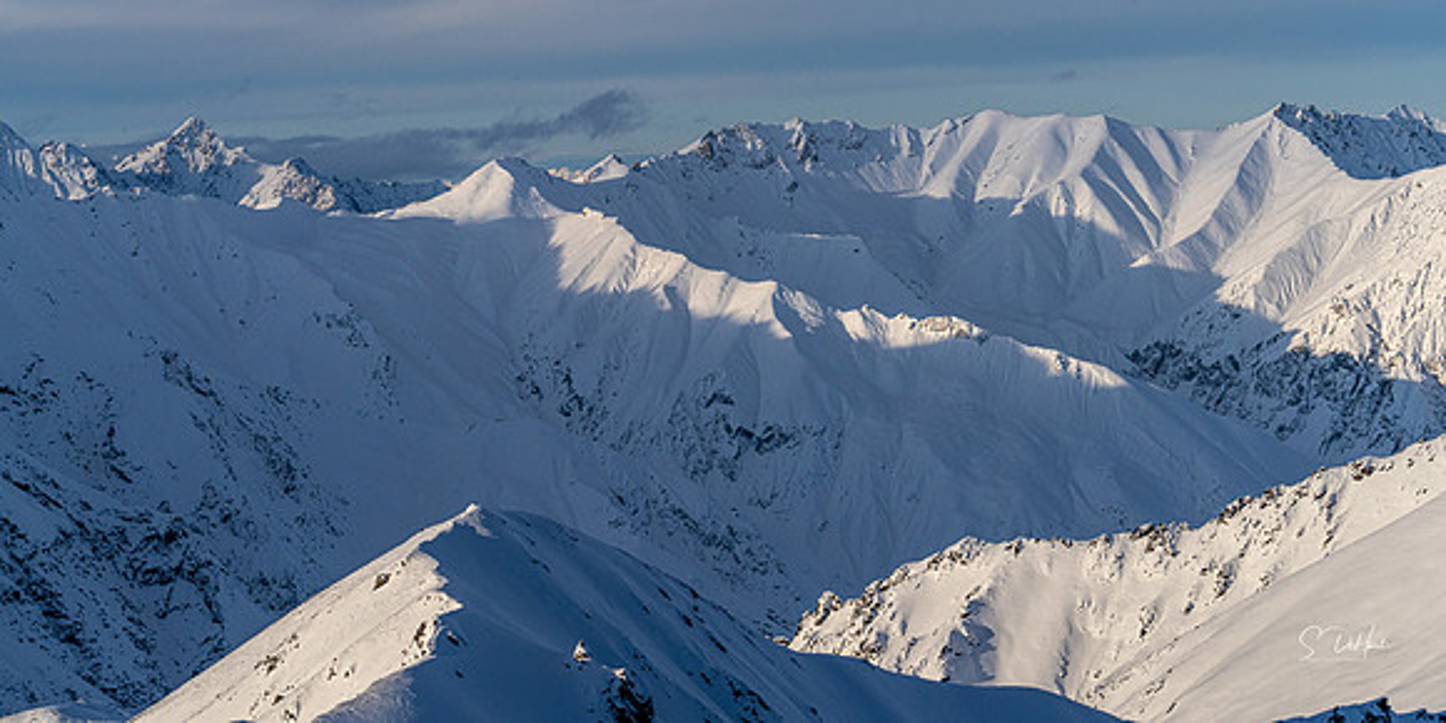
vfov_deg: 10.6
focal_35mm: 104
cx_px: 726
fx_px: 3897
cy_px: 304
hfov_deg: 21.0
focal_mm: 95
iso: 320
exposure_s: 1/250
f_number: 20
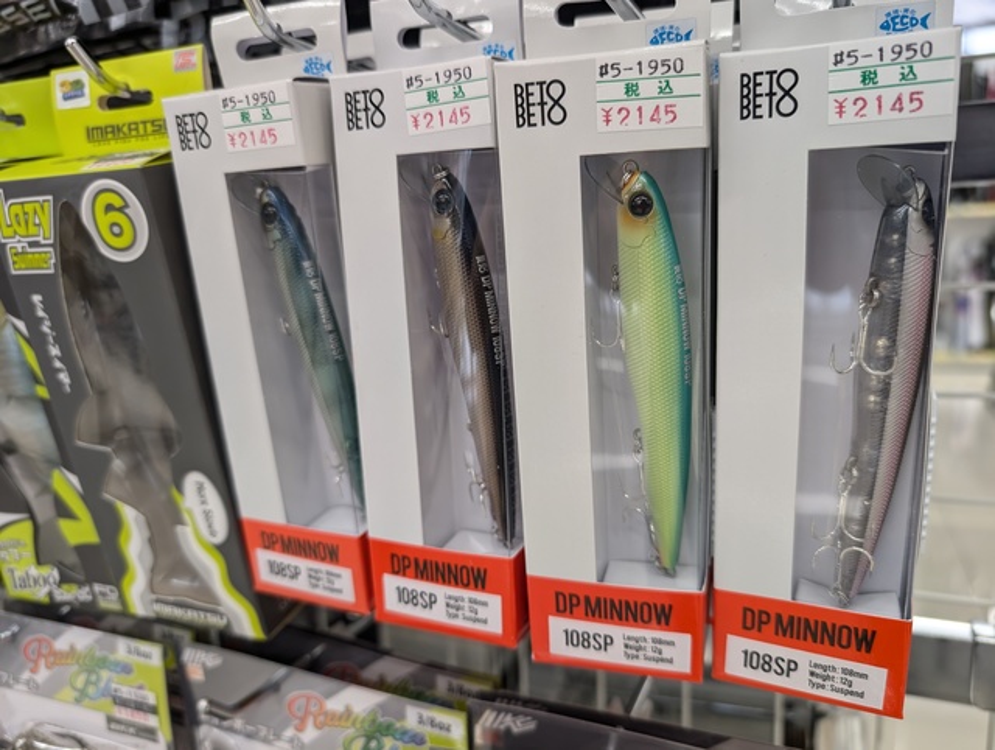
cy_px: 375
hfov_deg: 71.5
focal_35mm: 24
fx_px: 691
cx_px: 498
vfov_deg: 56.9
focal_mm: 6.9
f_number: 1.68
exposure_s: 1/100
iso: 127
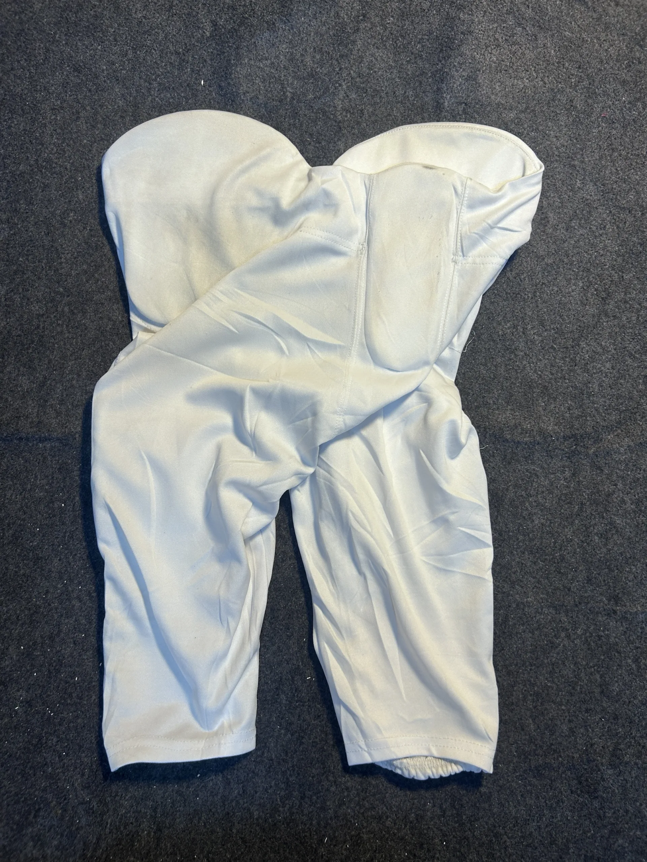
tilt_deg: -59.6
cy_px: 431
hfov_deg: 53.1
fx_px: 648
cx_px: 324
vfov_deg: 67.3
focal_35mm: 26
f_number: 1.5
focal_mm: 5.7
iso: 80
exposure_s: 1/50
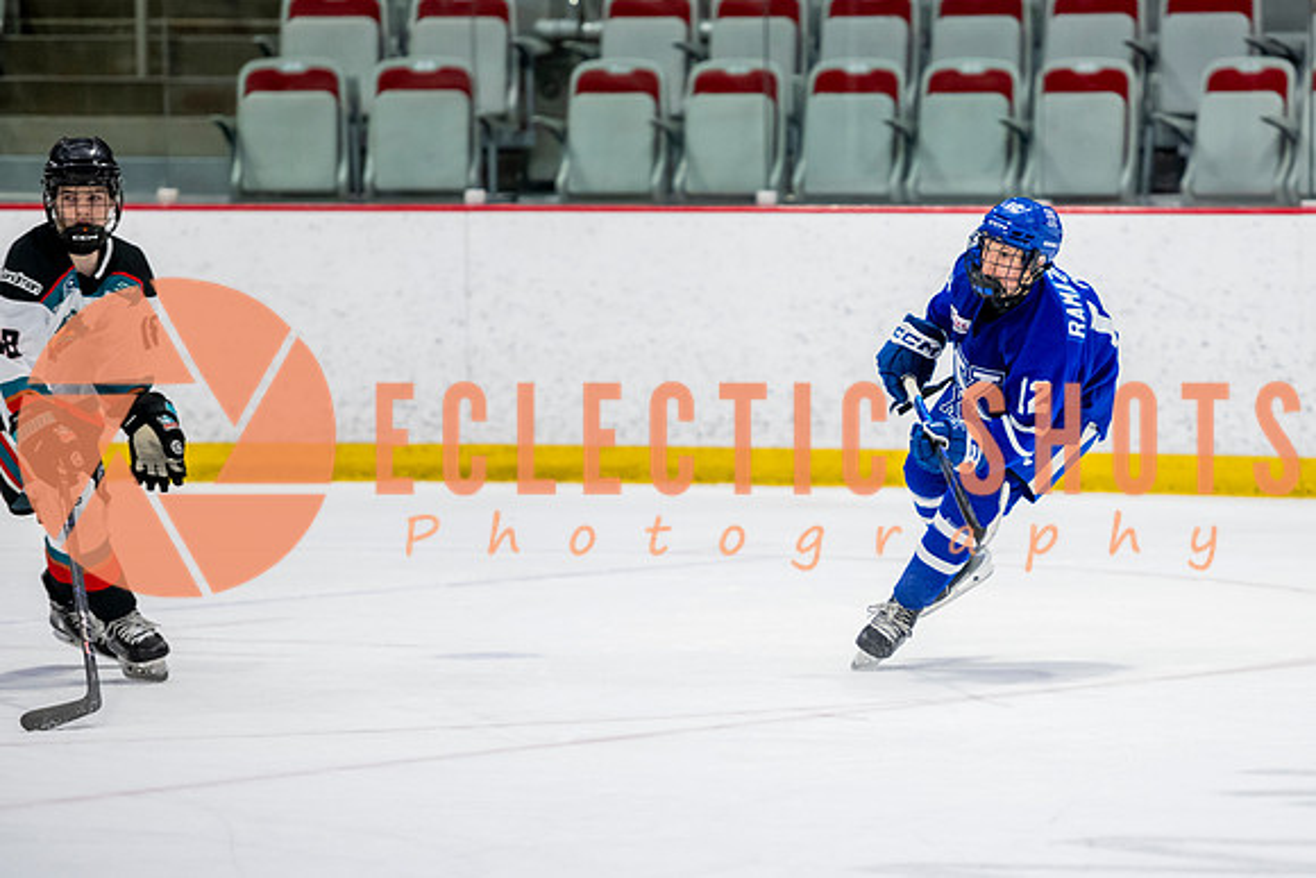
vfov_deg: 5.1
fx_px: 9906
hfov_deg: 7.6
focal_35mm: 271
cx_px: 956
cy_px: 462
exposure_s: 1/800
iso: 1600
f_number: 3.2
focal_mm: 185
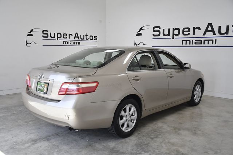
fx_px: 220
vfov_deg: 38.9
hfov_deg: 55.8
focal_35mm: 34
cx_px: 116
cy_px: 78
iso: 1250
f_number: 4
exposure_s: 1/2000
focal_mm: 23
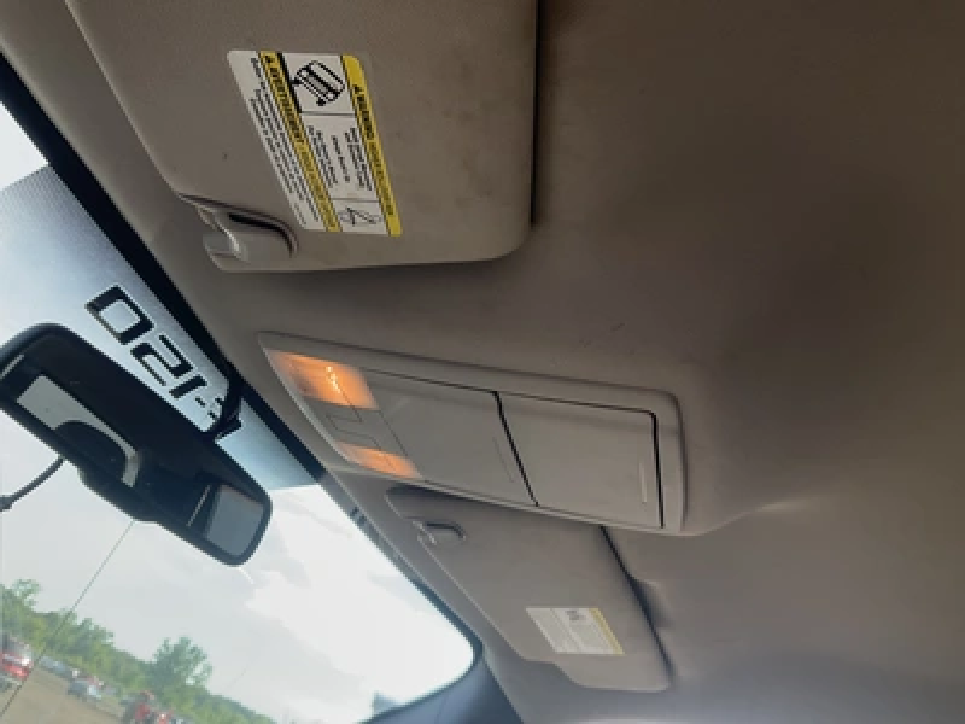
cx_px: 482
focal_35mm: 29
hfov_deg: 61.7
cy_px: 362
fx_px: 808
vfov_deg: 48.2
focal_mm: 3
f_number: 1.8
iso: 25
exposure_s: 1/205
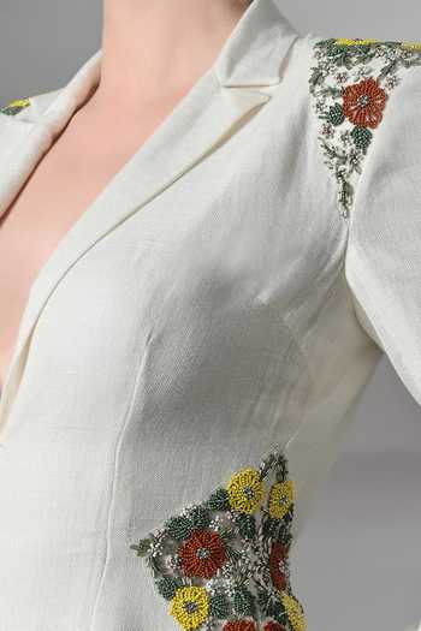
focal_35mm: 105
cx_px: 210
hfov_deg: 13.0
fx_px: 1842
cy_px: 316
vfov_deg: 19.5
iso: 250
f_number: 8
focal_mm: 105
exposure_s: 1/160
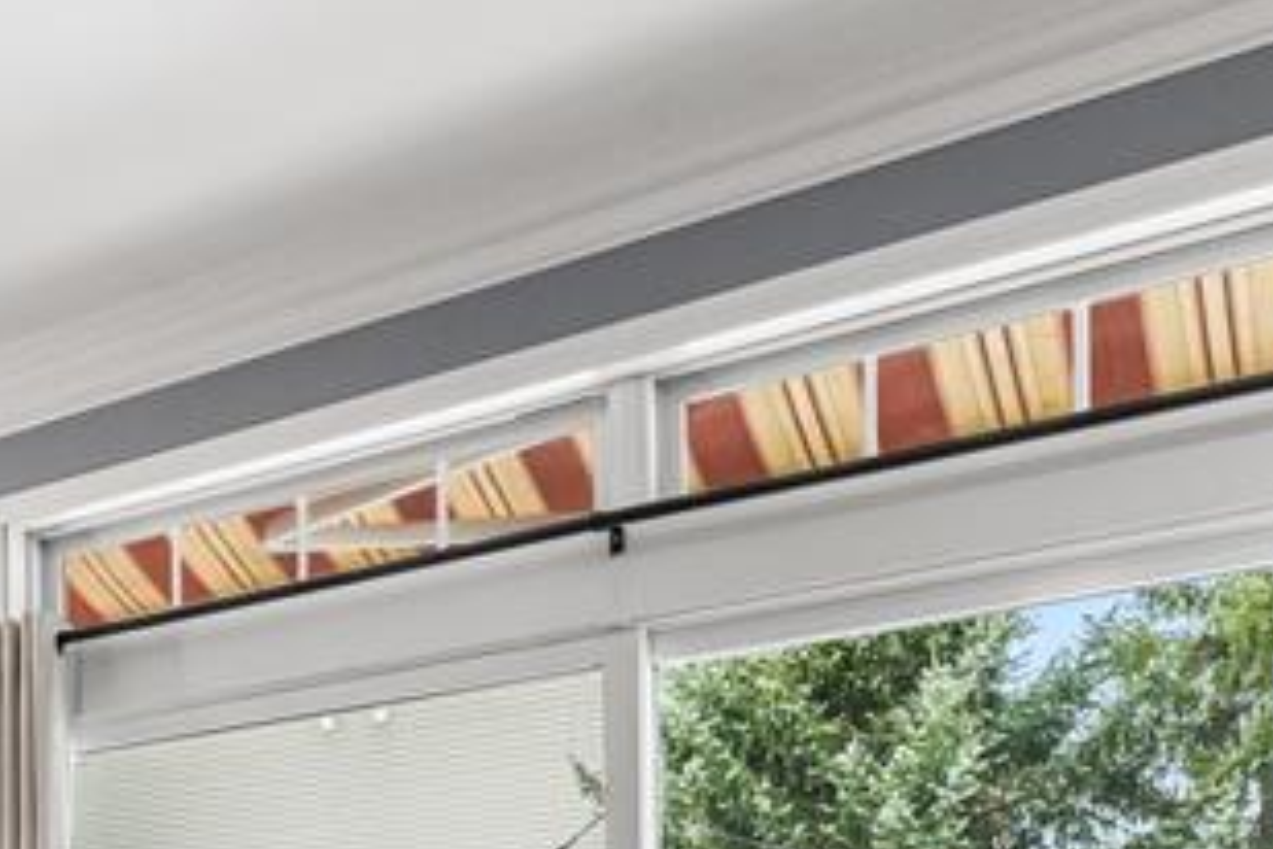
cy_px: 1121
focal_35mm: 55
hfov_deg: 30.2
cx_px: -309
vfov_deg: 22.1
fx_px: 1933
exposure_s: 1/30
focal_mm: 16.5
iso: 1600
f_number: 8
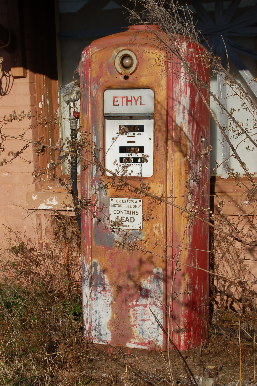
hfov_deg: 15.2
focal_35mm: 90
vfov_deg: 22.6
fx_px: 966
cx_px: 128
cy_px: 193
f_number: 11
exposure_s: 1/500
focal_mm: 60
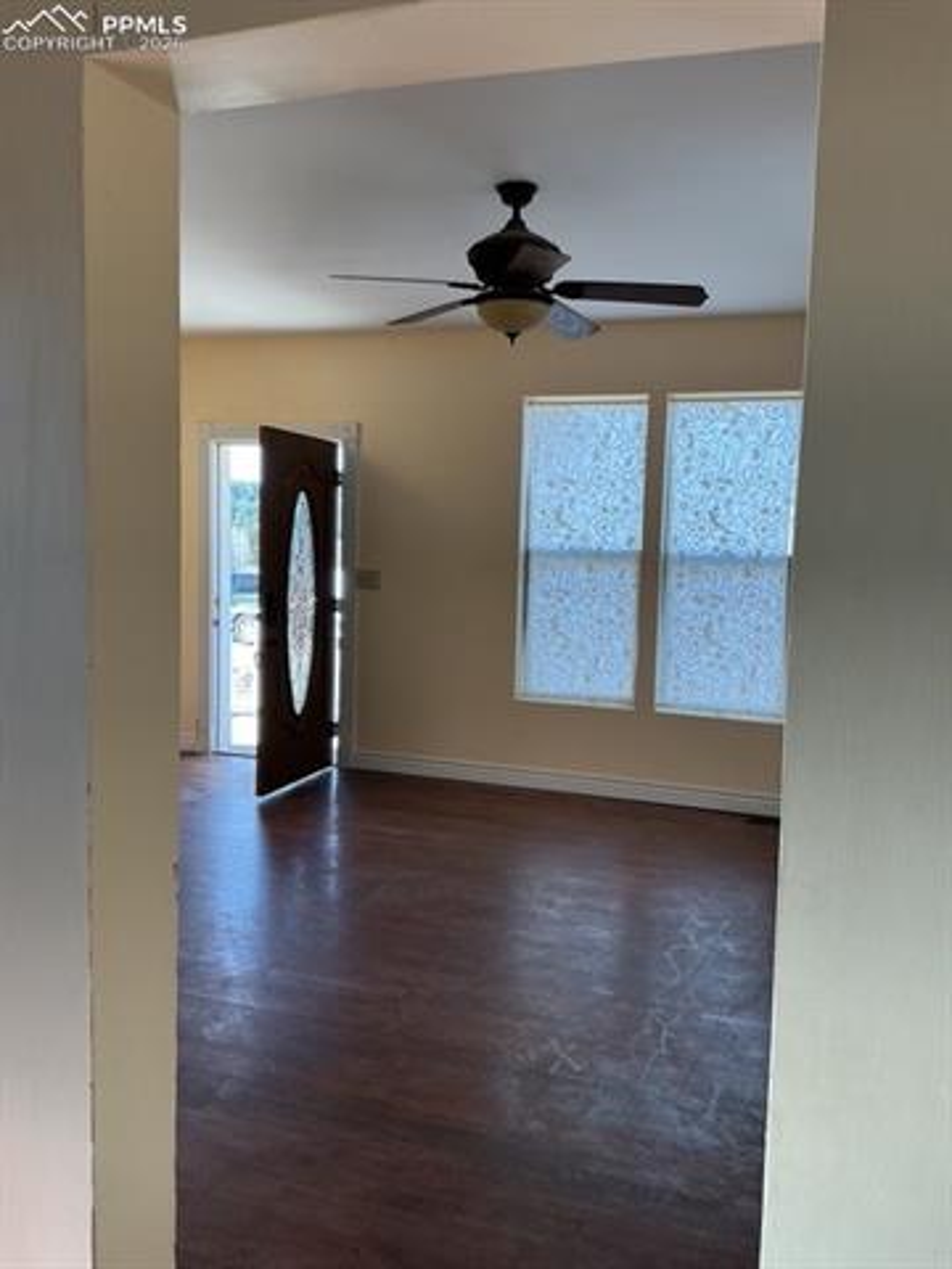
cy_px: 634
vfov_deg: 61.7
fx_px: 1063
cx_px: 476
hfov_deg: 48.2
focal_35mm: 29
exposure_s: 1/100
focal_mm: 3
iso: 40
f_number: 1.8
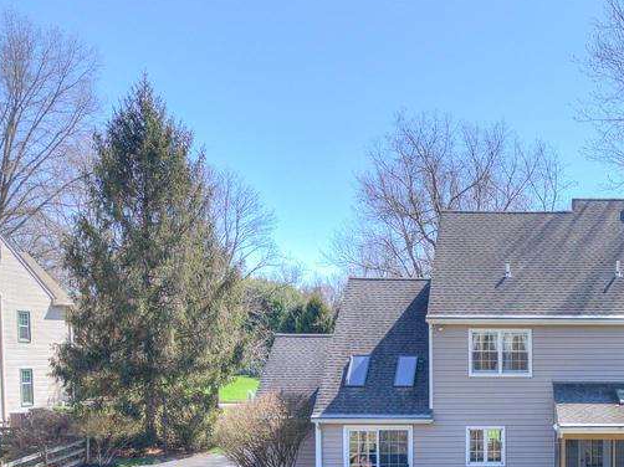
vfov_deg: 28.5
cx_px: 624
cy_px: 419
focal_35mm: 49
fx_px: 883
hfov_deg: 35.3
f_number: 1.8
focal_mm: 8.7
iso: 200
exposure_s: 1/1600
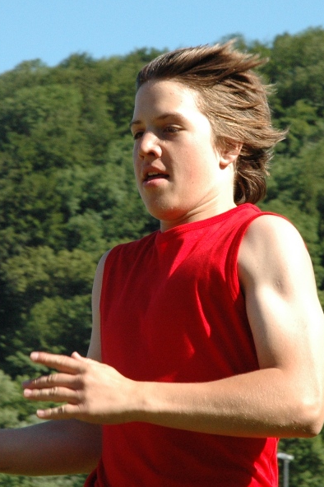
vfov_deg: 14.4
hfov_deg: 9.6
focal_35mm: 142
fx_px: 1919
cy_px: 163
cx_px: 128
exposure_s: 1/400
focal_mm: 70
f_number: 10
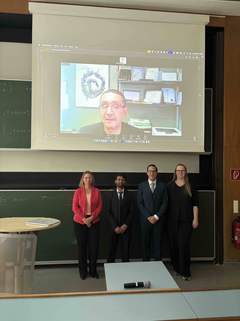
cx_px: 120
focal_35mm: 26
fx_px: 240
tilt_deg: +1.4
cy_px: 160
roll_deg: -0.3
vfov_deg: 67.3
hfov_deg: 53.1
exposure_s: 1/75
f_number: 1.6
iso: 64
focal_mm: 5.96
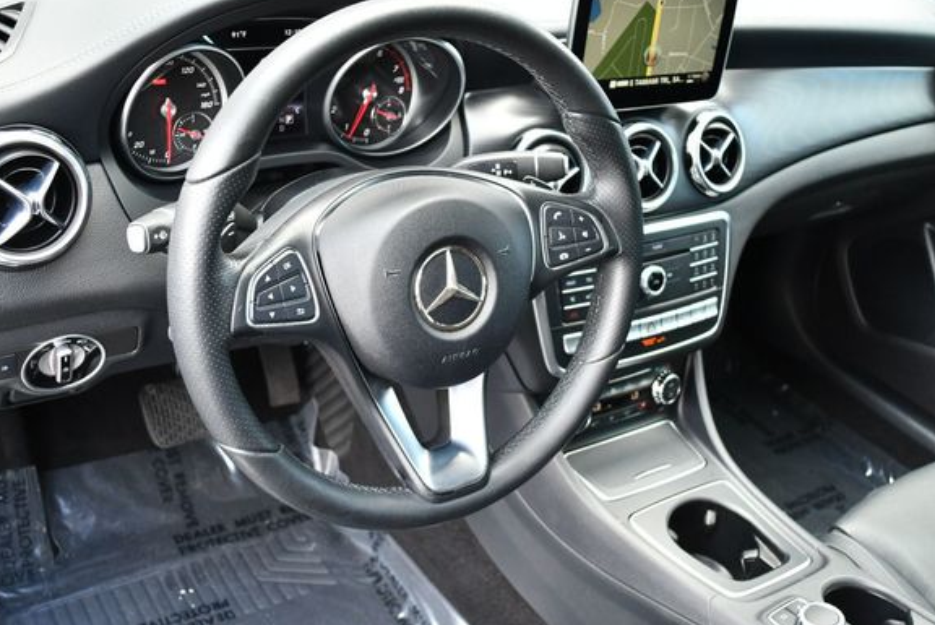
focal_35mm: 40
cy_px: 284
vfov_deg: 33.4
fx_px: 1040
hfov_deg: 48.4
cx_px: 482
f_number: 3.5
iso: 800
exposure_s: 1/200
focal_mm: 18
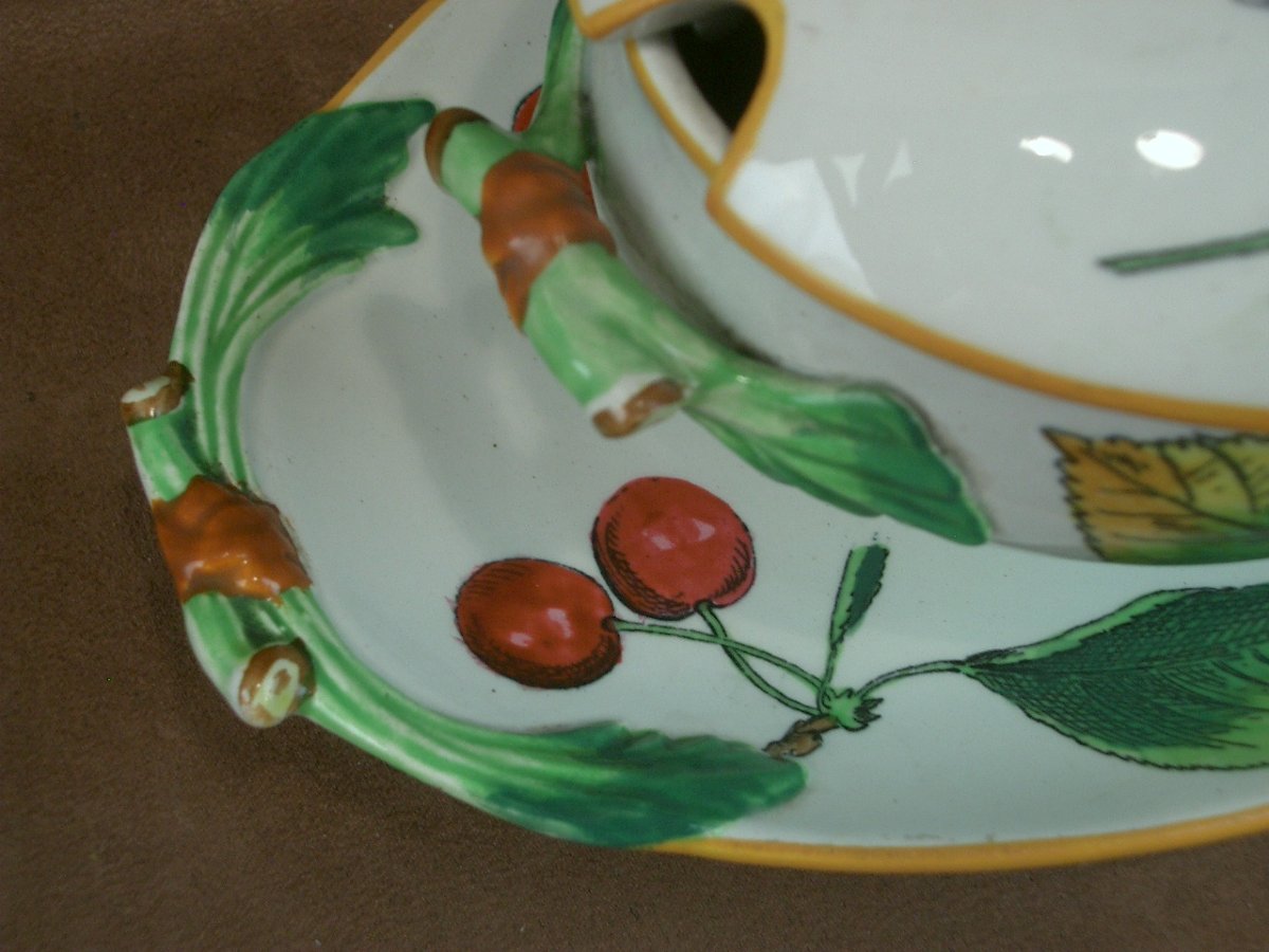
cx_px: 634
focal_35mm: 49
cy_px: 476
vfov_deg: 29.7
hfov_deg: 38.9
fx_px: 1796
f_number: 3.1
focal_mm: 8.2
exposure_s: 1/60
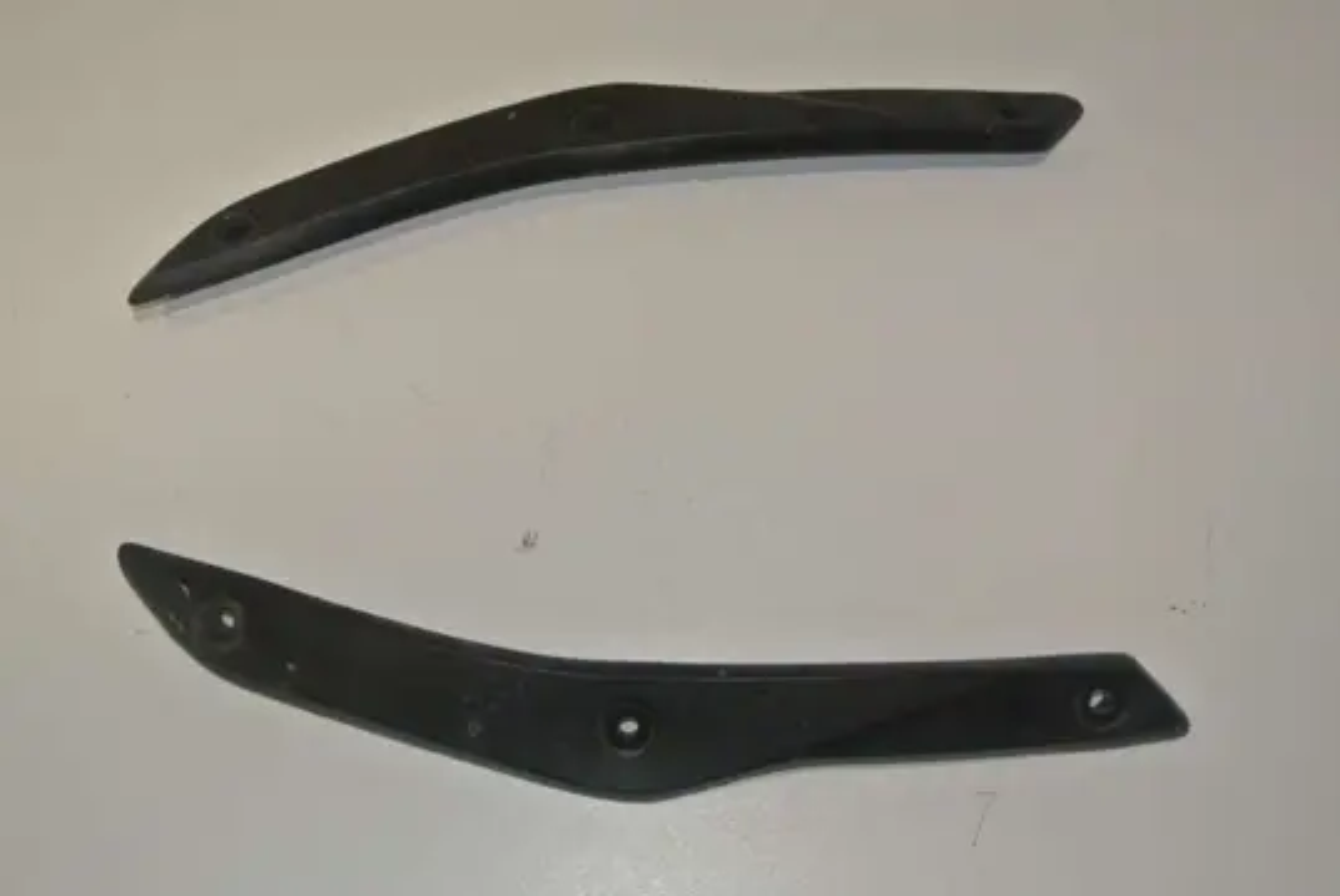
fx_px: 1677
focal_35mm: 45
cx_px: 670
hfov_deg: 43.6
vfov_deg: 29.9
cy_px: 448
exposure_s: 1/60
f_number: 4.5
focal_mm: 16.9
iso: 200
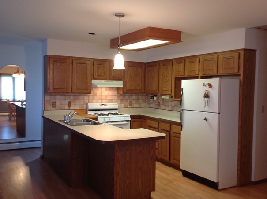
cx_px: 129
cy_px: 99
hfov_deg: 50.2
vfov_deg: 38.6
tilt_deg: -2.3
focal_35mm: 37
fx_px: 285
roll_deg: -1.3
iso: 125
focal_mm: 4.28
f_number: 2.4
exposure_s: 1/15
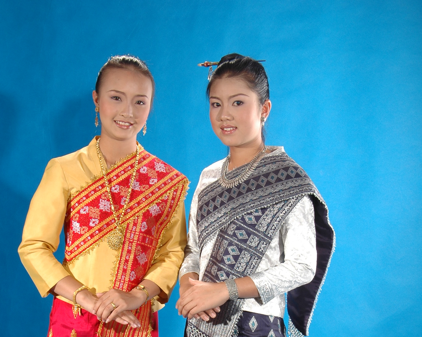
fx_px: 962
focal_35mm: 77
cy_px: 332
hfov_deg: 24.7
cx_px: 204
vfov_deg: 19.4
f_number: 16
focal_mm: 34
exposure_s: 1/100
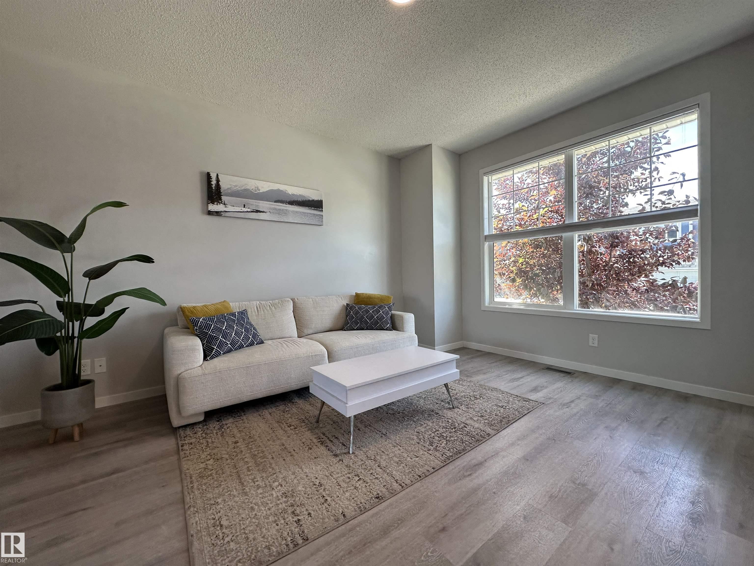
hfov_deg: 102.1
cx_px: 377
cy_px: 283
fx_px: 305
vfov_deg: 85.7
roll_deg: +0.9
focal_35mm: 14
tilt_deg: -1.3
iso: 125
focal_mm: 2.22
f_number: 2.2
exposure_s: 1/120
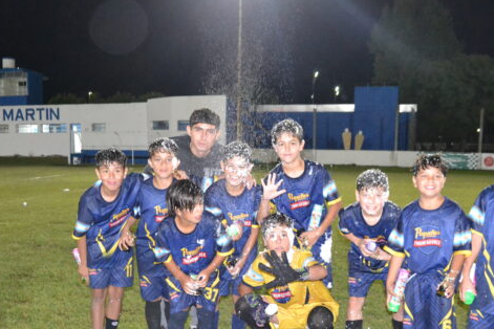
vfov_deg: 30.0
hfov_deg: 44.5
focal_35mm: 44
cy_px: 245
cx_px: 254
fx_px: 604
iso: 3200
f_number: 3.5
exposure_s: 1/60
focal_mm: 18
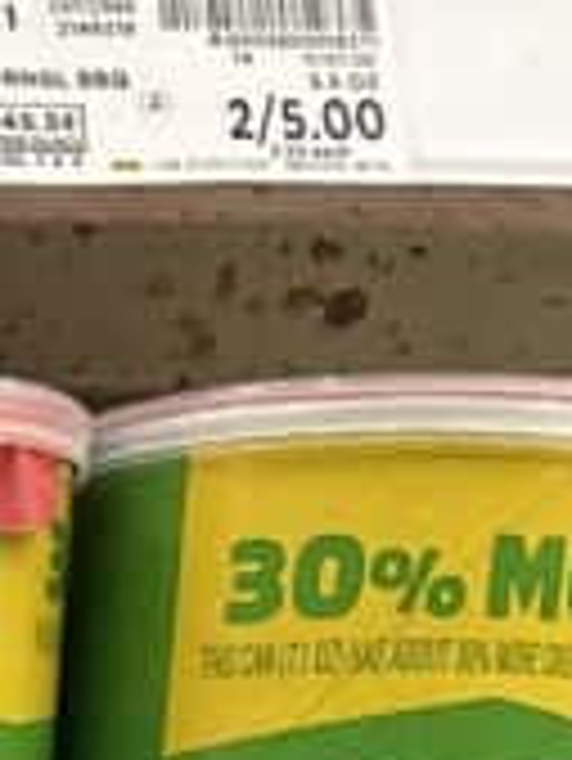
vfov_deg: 10.8
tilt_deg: -15.7
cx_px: -1009
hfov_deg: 8.8
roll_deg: -1.7
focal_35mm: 145
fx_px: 3191
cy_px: 2010
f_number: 1.78
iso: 160
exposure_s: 1/70
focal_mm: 6.86
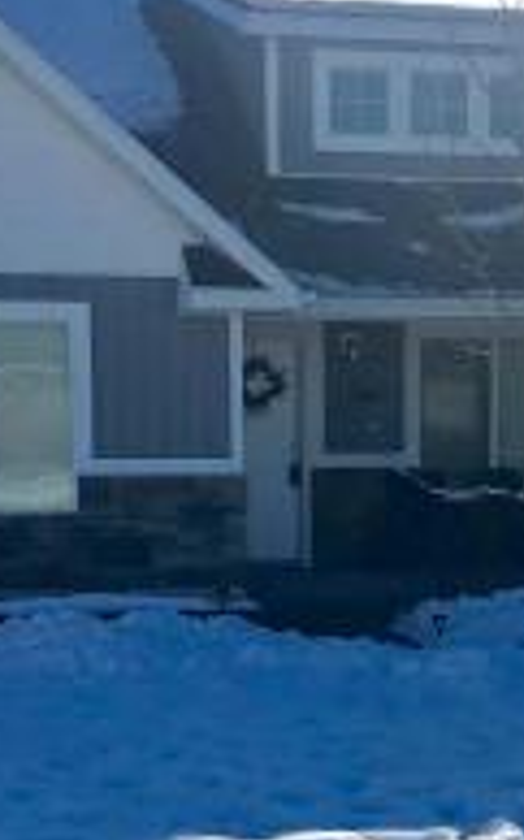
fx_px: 2243
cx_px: 385
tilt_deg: -8.3
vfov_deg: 20.9
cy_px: 719
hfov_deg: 13.3
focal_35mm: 98
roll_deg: -1.1
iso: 25
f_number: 1.8
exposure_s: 1/6410
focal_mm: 3.99
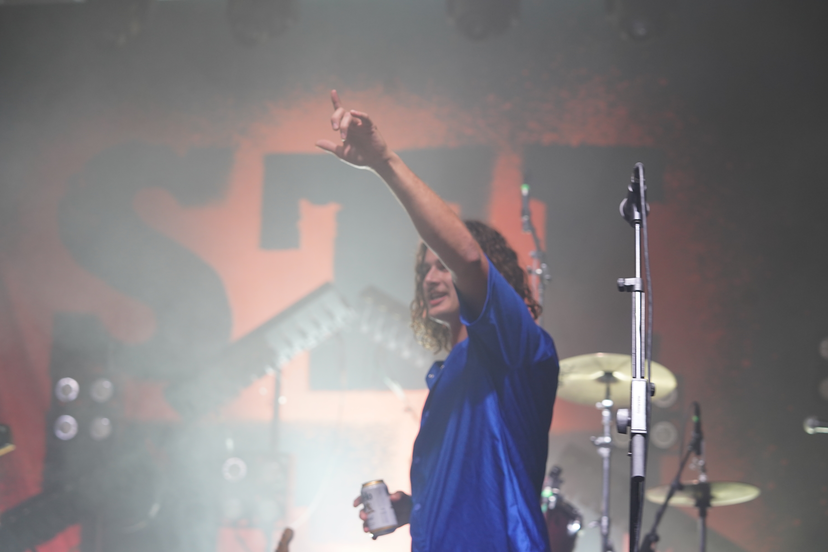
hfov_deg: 28.8
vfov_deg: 19.5
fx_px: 1610
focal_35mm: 70
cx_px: 414
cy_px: 276
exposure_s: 1/160
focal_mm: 70
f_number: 4
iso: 1250
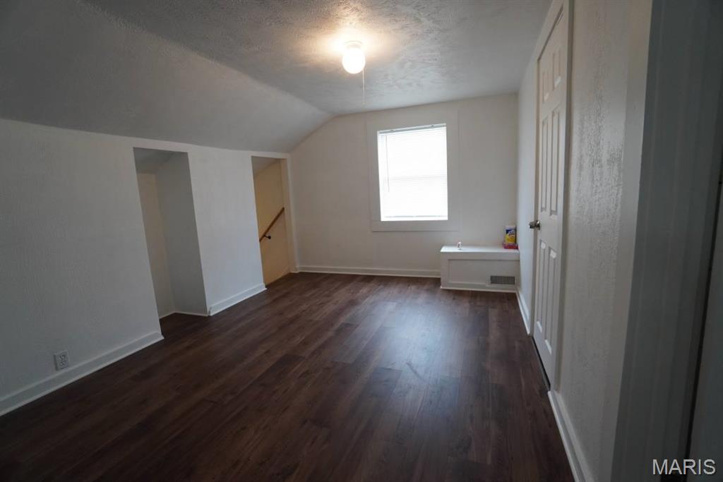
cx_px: 362
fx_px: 301
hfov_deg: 100.4
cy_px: 241
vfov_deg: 77.3
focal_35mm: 15
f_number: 4
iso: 1250
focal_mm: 10
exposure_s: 1/160
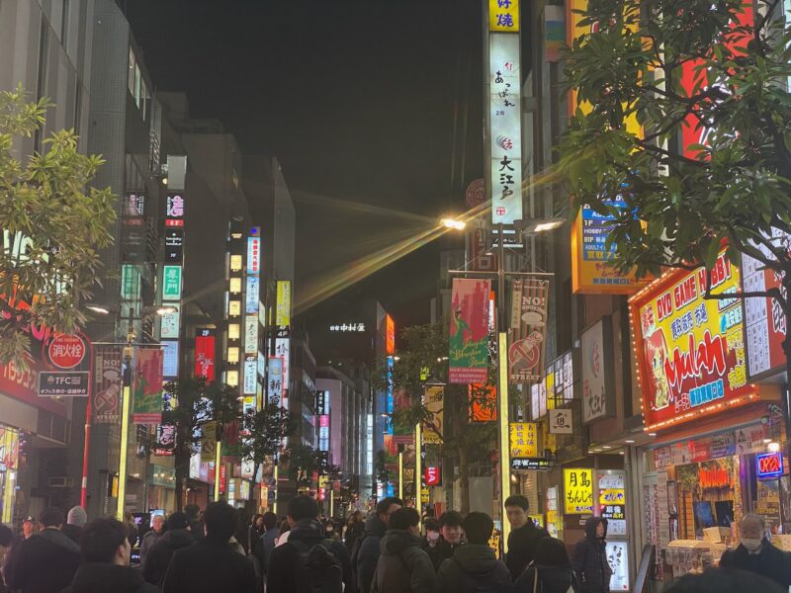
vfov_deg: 28.0
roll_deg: -0.2
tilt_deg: +10.8
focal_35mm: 52
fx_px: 1188
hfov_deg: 36.8
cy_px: 296
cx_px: 396
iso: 80
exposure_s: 1/50
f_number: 2
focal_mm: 6
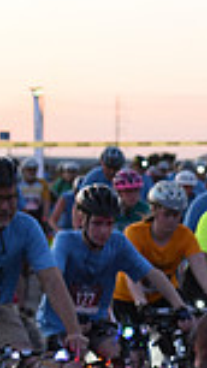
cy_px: 408
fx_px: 1933
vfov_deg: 10.7
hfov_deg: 6.0
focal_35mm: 198
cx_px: 390
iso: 2500
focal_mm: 50
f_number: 3.2
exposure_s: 1/400
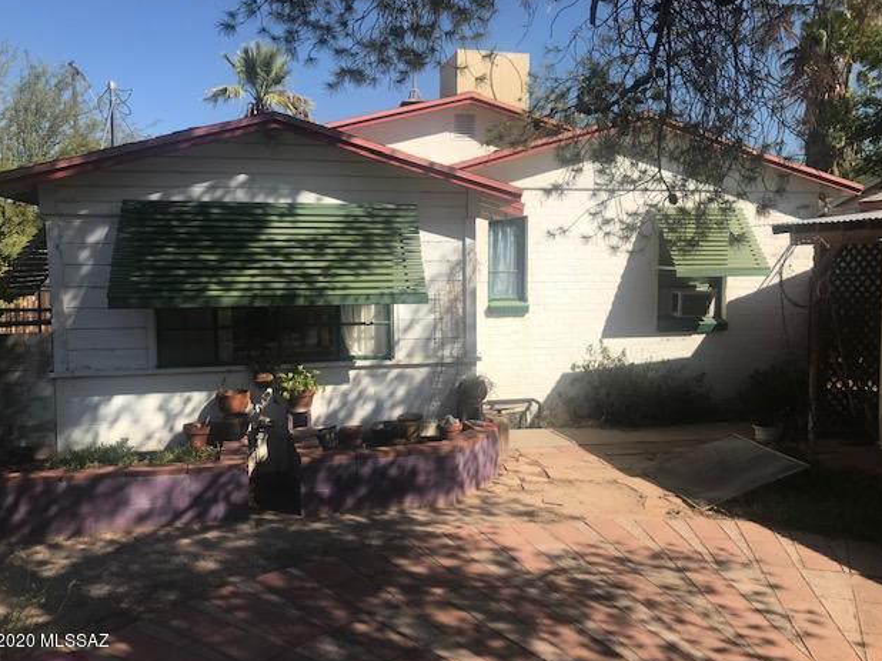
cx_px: 431
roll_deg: +0.1
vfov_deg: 48.2
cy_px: 327
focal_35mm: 29
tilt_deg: -2.9
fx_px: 739
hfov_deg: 61.7
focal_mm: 3.99
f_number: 1.8
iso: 20
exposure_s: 1/2519
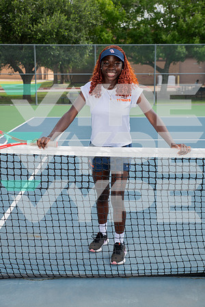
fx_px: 410
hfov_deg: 28.1
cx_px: 102
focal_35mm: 48
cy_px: 154
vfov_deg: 41.1
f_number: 5.6
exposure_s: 1/400
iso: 100
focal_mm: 48
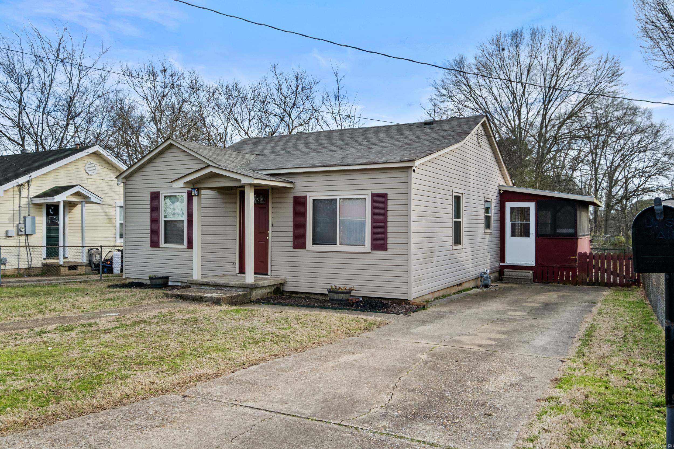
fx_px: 543
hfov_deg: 63.7
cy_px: 224
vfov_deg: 45.0
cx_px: 337
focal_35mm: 29
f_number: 8
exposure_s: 1/160
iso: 200
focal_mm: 19.1
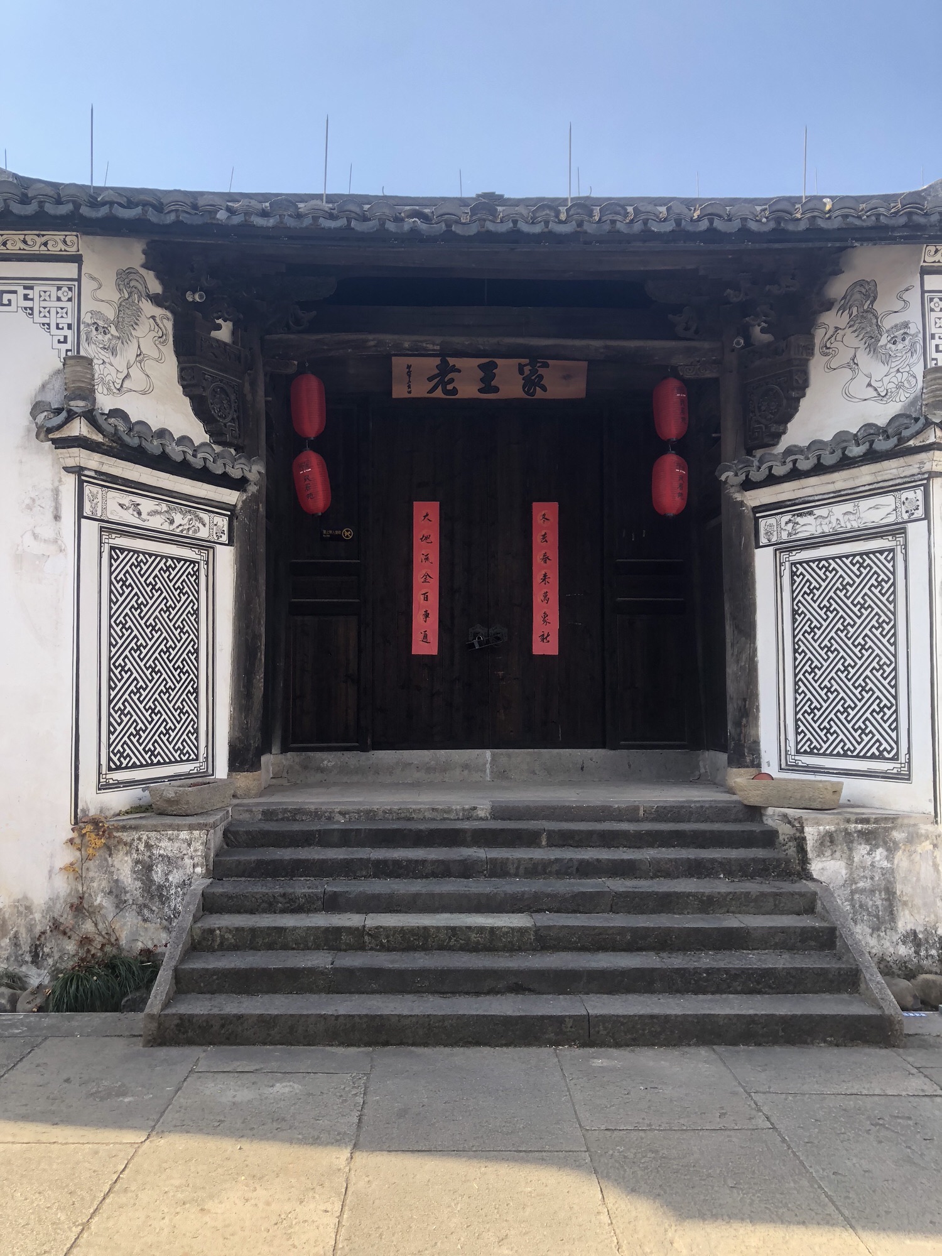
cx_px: 471
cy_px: 628
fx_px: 1016
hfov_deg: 49.7
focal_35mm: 28
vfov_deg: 63.4
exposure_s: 1/286
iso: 20
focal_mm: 3.99
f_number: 1.8
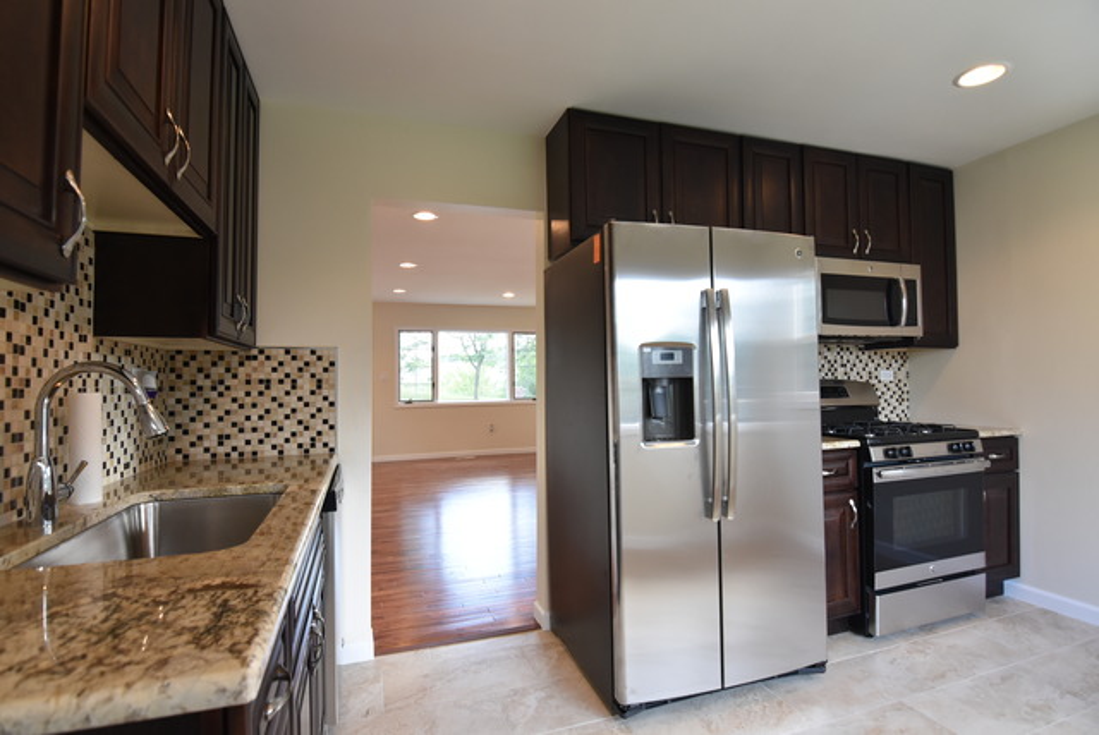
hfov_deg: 94.9
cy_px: 368
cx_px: 550
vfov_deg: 72.2
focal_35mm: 16
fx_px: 504
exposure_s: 1/100
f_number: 5
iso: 800
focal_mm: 11
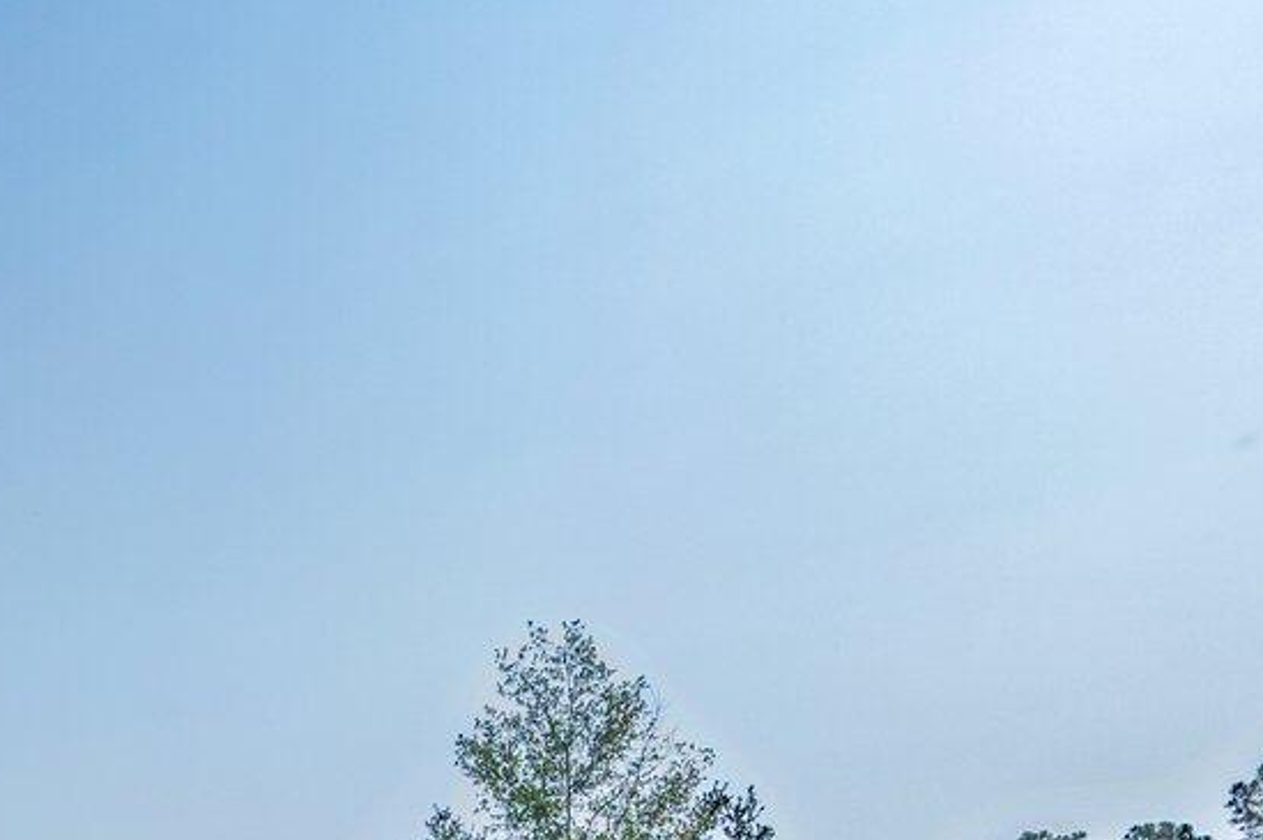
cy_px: 1413
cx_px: -69
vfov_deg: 19.5
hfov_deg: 32.1
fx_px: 1963
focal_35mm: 56
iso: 100
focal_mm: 15
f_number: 9
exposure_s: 1/320
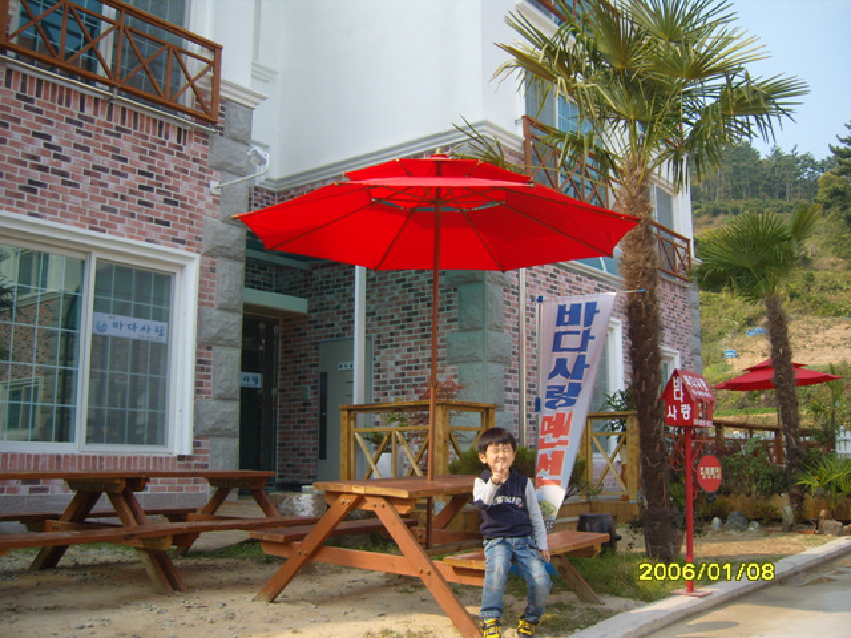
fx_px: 860
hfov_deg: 52.6
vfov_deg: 40.7
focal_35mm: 35
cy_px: 319
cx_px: 426
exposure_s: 1/125
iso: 80
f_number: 7.1
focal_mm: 7.4
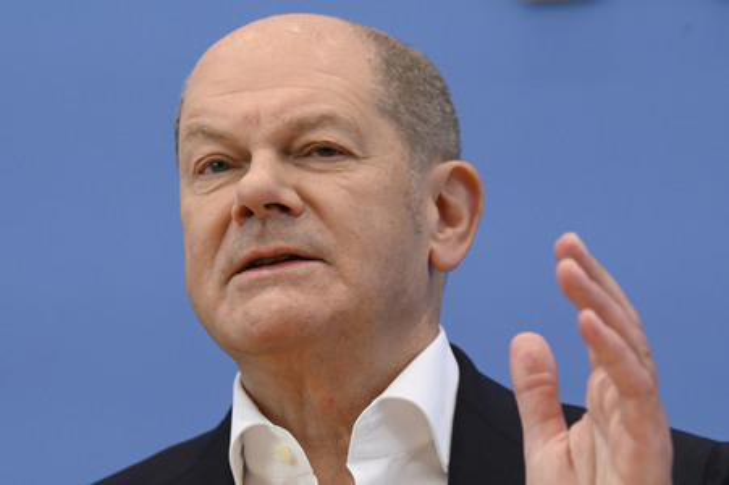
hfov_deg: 12.1
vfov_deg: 8.1
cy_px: 242
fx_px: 3440
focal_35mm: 170
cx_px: 364
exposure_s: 1/640
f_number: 6.3
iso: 3200
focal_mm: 170
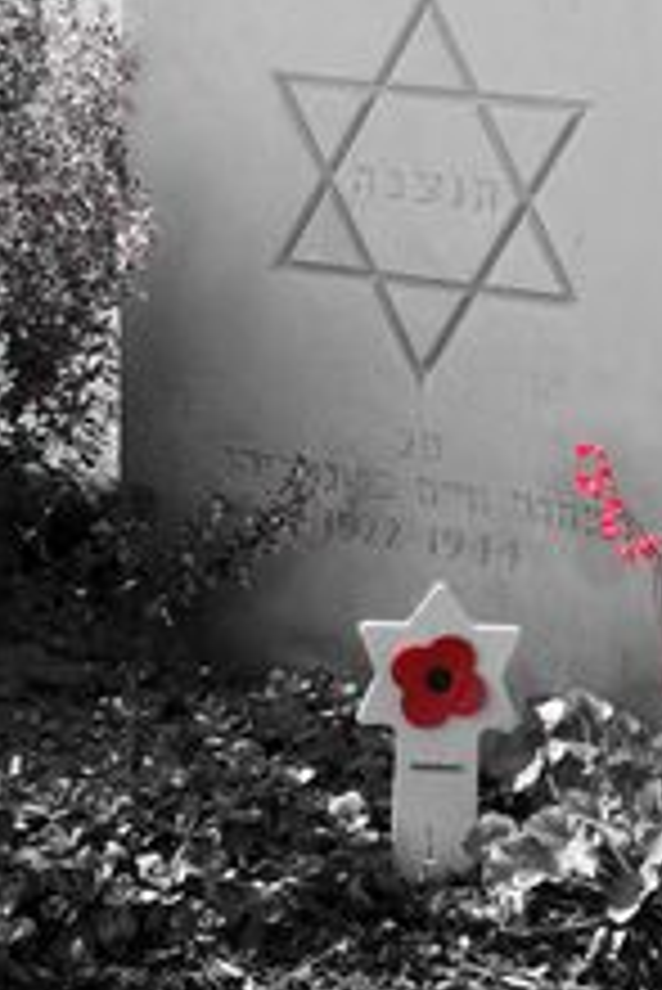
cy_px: 153
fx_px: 3332
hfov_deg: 11.3
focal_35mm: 121
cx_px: 281
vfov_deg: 16.7
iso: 200
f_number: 7.1
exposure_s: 1/350
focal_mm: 44.4
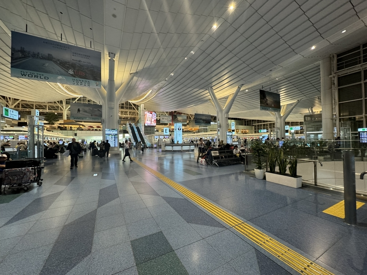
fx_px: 148
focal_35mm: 14
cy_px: 138
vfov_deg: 85.7
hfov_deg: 102.1
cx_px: 184
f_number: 2.2
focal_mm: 2.22
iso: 250
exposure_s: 1/50
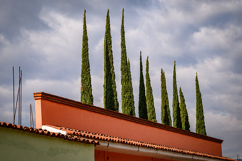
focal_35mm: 95
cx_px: 123
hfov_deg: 21.4
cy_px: 74
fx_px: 640
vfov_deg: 14.3
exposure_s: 1/250
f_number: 20
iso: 320
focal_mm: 85
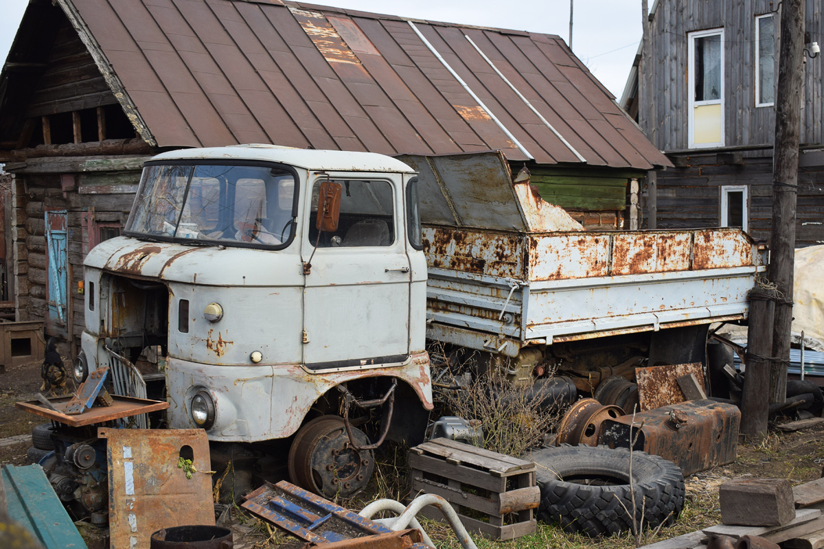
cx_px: 412
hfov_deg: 45.0
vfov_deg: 30.8
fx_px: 996
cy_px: 274
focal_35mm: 44
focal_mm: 29
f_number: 5.6
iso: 400
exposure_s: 1/125
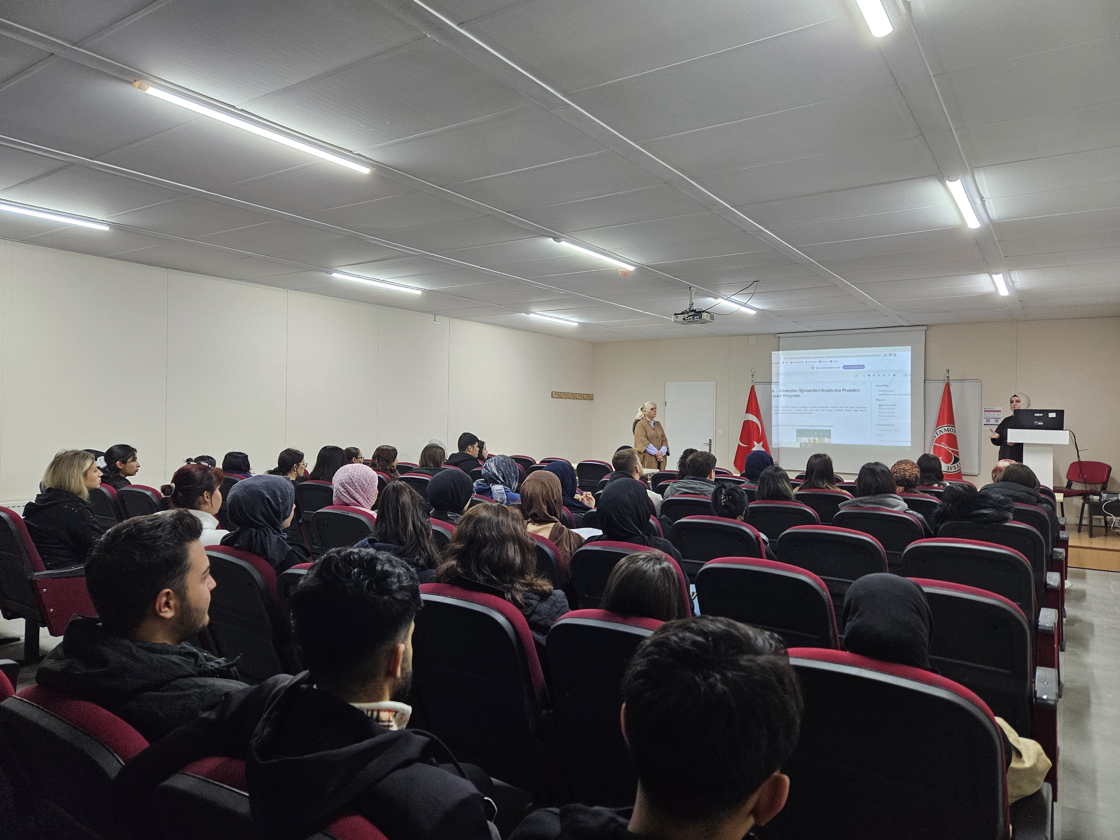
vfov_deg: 58.9
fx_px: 744
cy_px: 420
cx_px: 560
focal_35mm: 23
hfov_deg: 73.9
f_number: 1.8
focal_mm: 5.4
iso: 320
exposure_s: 1/100
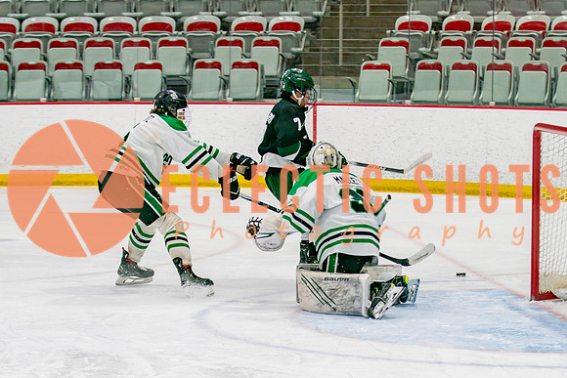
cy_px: 269
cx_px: 291
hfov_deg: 14.4
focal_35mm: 142
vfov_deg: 9.7
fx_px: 2237
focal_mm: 70
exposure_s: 1/640
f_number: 3.2
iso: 500
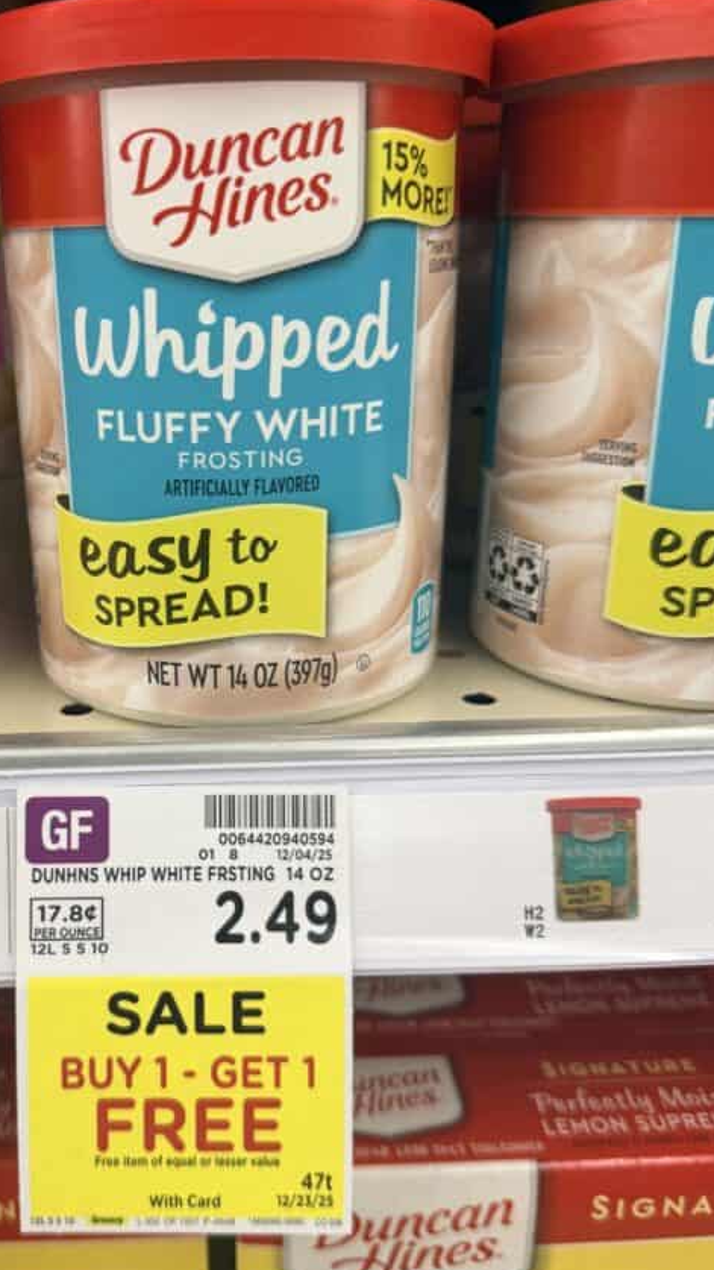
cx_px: 186
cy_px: 662
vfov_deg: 61.0
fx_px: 1077
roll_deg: +2.2
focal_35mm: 32
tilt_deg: -22.1
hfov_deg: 35.9
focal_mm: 6.76
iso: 100
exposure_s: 1/62
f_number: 1.78
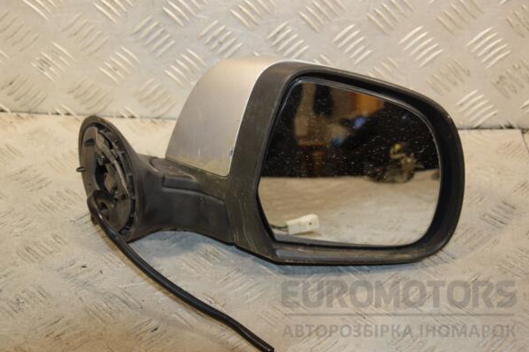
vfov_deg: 21.2
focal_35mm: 64
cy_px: 175
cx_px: 265
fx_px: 940
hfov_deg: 31.4
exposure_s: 1/200
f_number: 5.6
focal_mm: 42
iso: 800
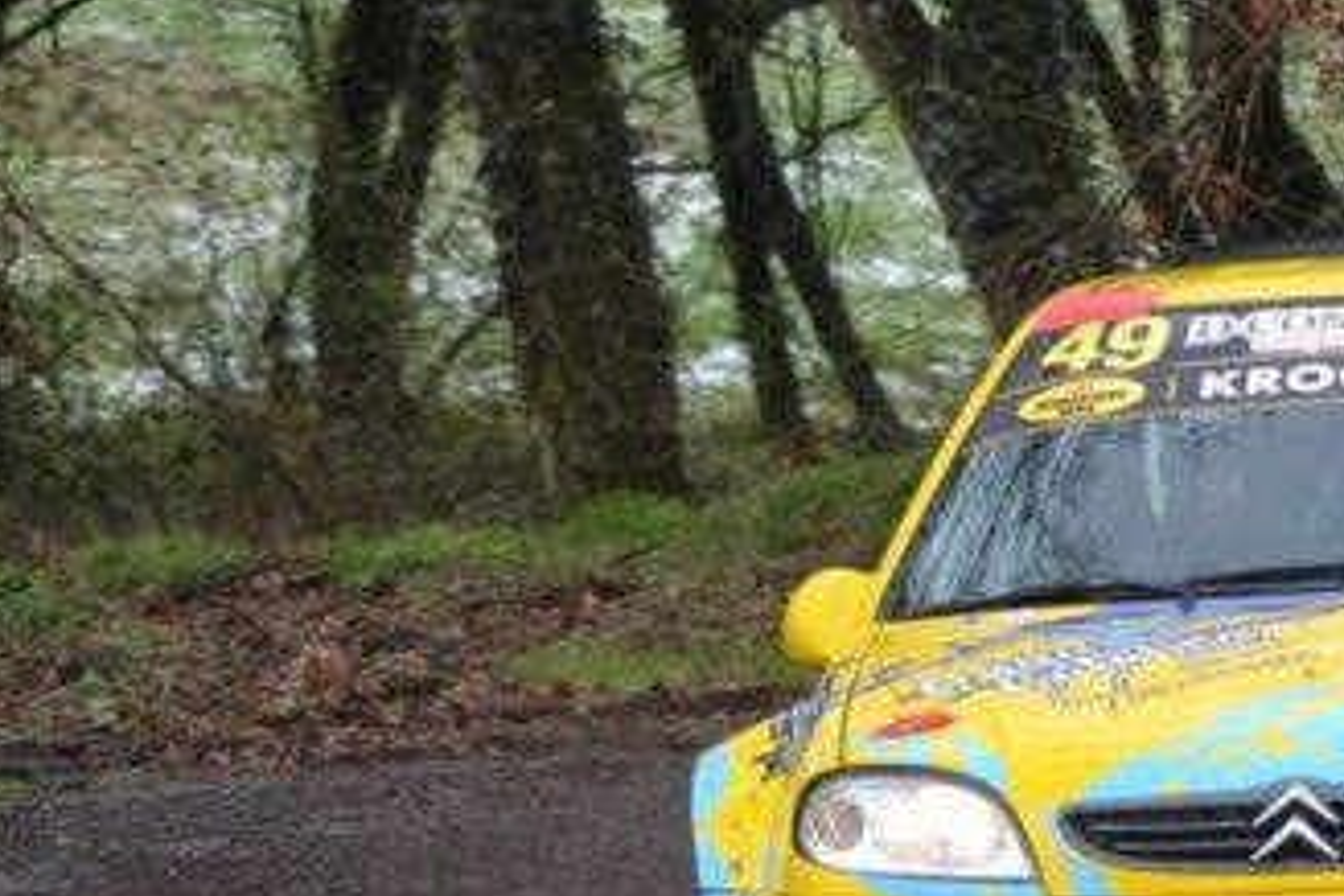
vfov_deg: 2.7
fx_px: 19262
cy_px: 606
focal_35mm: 516
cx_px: 1348
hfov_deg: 4.0
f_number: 4.8
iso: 400
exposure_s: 1/1000
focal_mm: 110
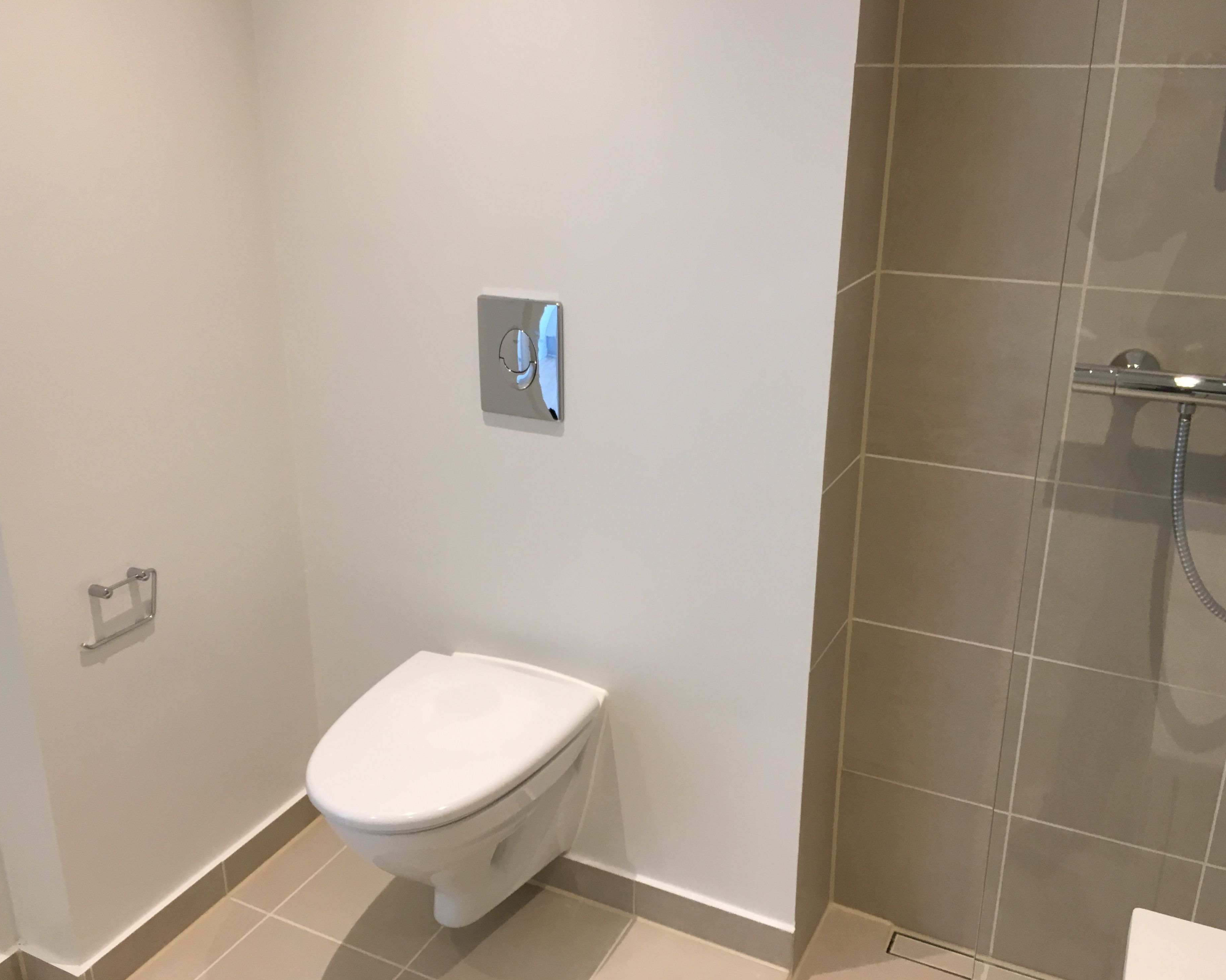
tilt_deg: -19.0
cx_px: 614
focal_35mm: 31
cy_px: 490
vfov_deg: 47.1
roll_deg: -0.4
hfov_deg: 57.2
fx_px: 1125
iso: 80
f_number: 2.2
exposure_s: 1/33
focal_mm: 4.15
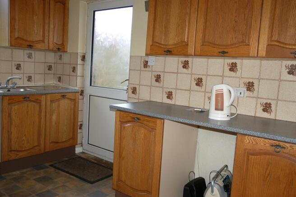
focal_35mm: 33
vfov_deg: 39.9
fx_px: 271
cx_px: 148
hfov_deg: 57.3
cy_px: 98
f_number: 3.8
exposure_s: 1/60
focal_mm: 22
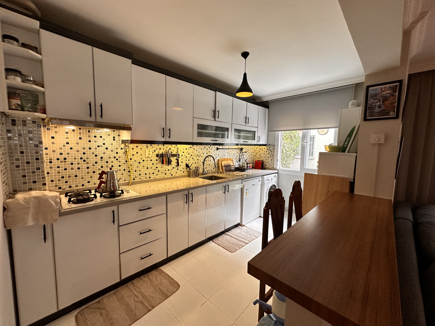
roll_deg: -0.9
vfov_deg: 85.7
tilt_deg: -5.5
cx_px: 218
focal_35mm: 14
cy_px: 163
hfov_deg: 102.1
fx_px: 176
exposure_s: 1/100
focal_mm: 2.22
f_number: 2.2
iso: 200
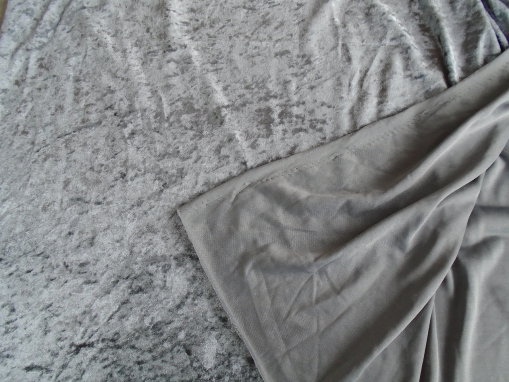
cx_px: 254
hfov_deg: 67.3
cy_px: 191
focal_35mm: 26
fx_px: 382
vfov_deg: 53.1
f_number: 3.2
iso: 200
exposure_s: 1/30
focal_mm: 4.6
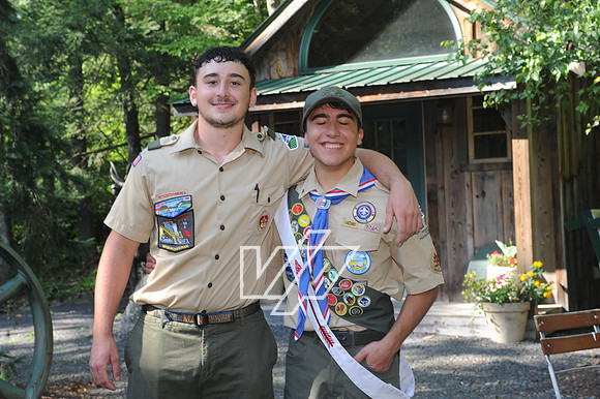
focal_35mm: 62
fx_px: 1033
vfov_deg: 21.9
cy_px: 200
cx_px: 300
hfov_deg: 32.4
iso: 320
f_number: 8
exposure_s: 1/100
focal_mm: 62
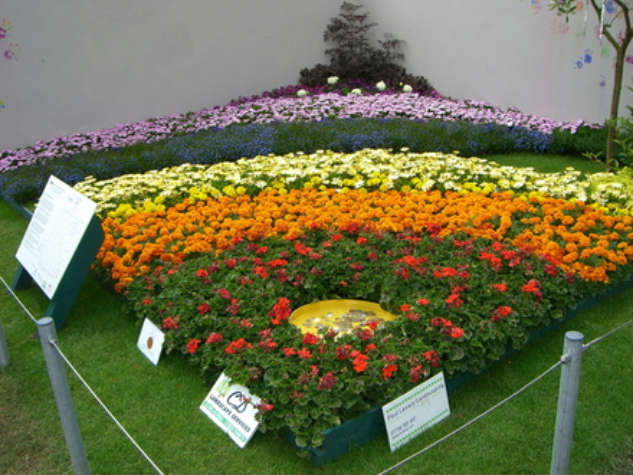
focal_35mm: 38
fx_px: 695
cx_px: 316
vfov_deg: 37.7
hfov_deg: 49.0
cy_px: 238
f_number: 4.3
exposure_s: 1/400
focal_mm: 6.2
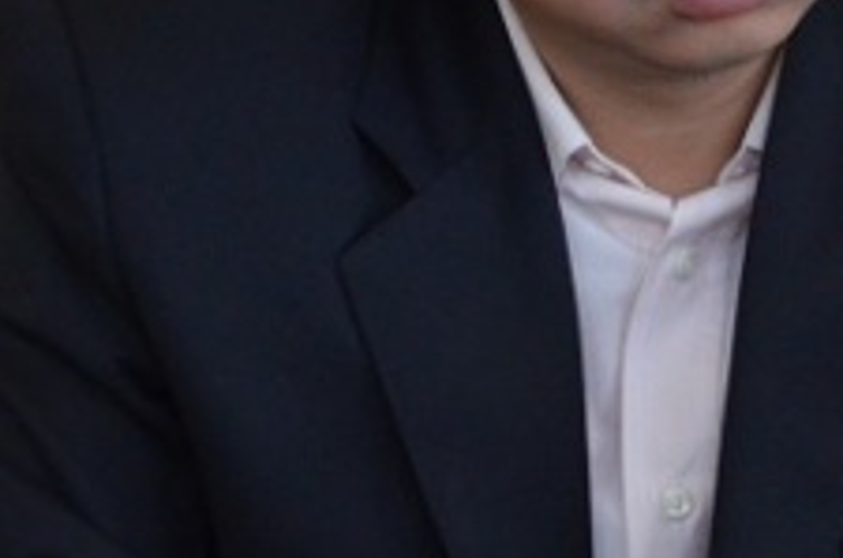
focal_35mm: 222
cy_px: 212
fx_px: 5190
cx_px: 1660
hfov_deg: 8.8
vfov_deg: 6.2
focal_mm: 35
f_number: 5
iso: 2000
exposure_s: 1/80
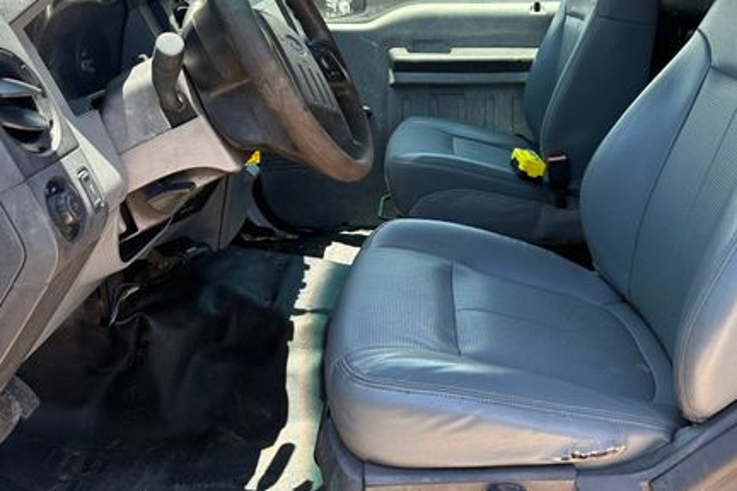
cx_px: 505
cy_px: 94
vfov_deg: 34.8
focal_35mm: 37
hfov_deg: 50.7
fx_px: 757
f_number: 1.78
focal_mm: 6.76
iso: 100
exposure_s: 1/654
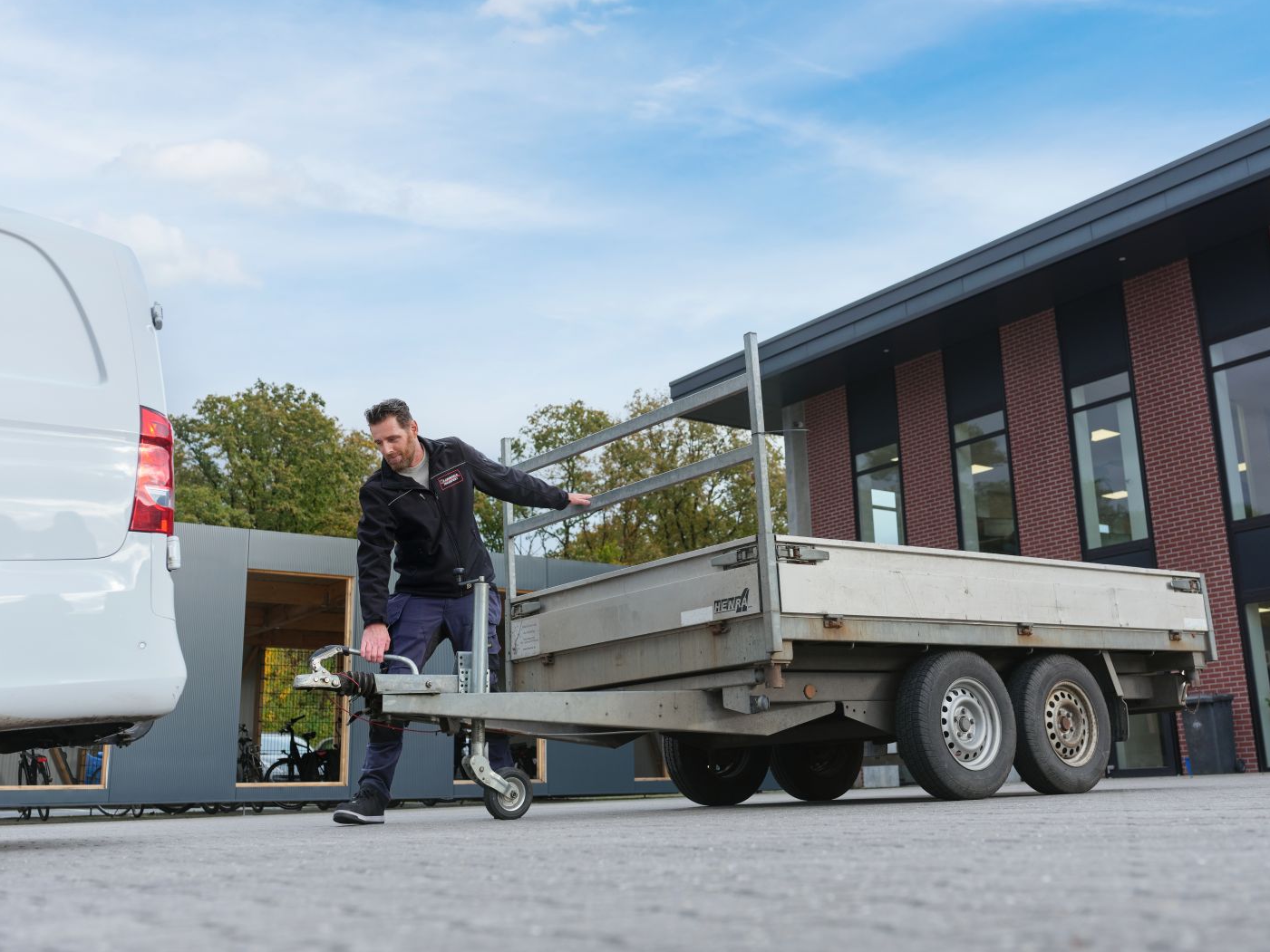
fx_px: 1358
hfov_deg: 50.1
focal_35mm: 37
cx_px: 649
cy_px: 464
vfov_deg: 38.7
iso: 400
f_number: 5
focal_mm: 45
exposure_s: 1/320
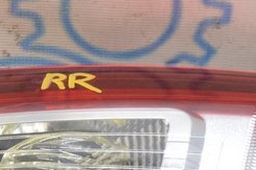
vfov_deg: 6.2
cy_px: 240
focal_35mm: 219
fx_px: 1557
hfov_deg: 9.3
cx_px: 7
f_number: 5.6
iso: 400
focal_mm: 35
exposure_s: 1/20
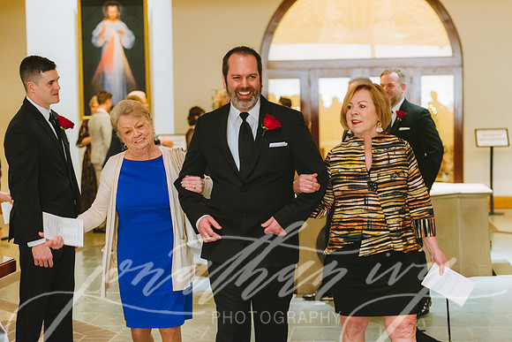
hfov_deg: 27.3
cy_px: 163
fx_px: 1052
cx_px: 256
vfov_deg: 18.4
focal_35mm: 74
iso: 4000
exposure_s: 1/100
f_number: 2.8
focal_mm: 70
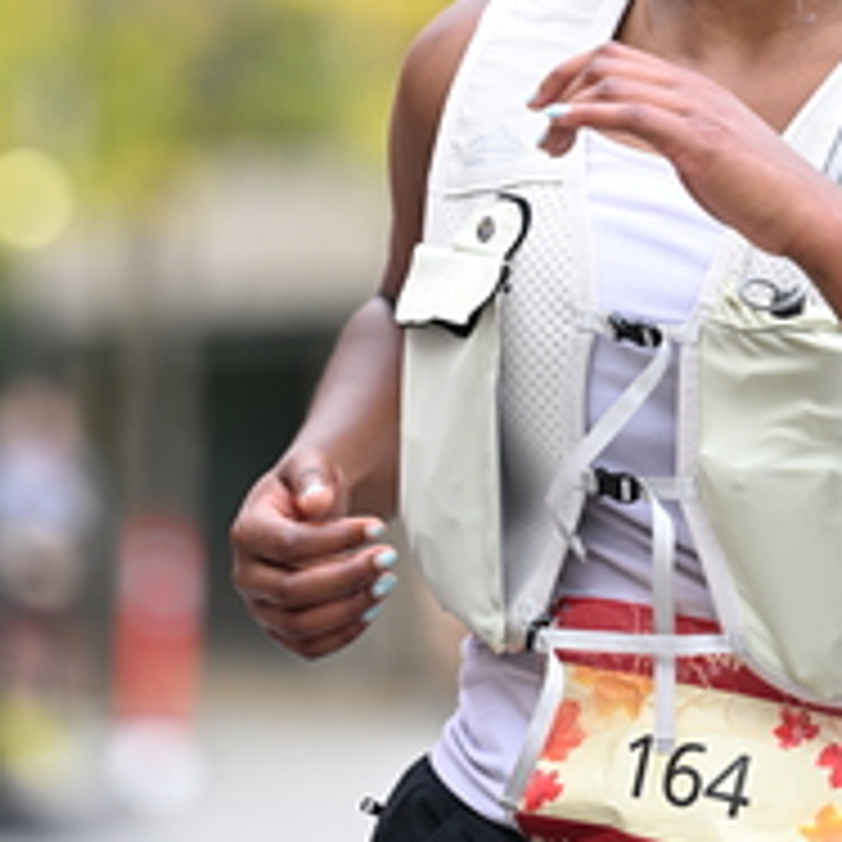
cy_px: 99
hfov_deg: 4.8
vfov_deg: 4.8
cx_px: 597
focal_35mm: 363
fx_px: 9990
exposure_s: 1/1600
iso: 640
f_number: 2.8
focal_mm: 145
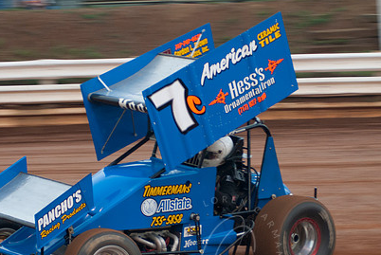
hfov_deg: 11.9
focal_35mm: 173
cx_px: 225
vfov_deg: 8.0
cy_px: 165
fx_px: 1833
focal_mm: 80
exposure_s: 1/320
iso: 400
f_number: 3.2
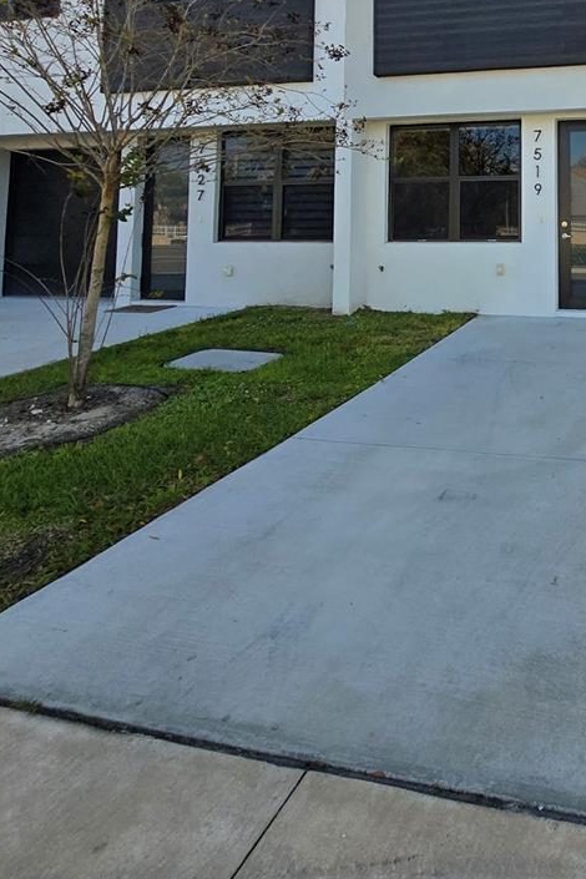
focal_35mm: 23
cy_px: 173
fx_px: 562
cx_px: 549
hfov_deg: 48.1
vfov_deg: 68.6
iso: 80
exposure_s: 1/2000
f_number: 2.2
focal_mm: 2.2
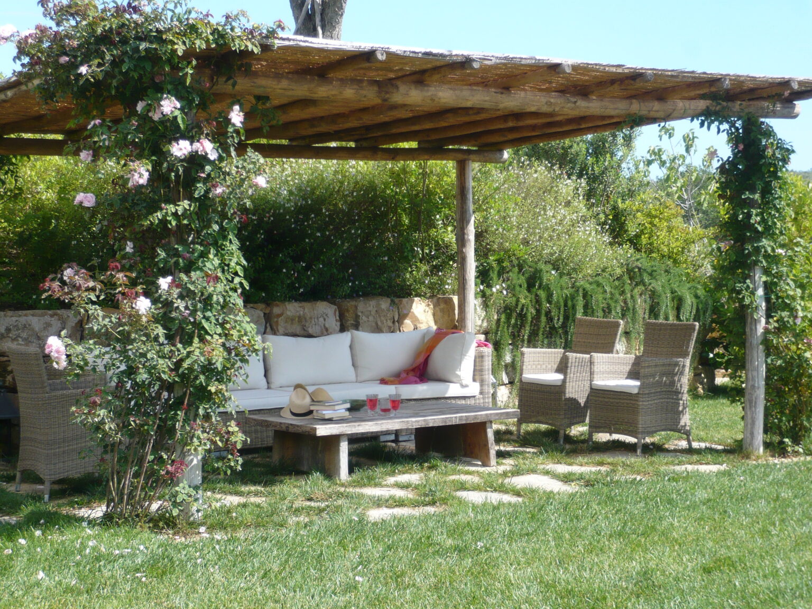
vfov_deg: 21.9
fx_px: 1572
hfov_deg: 29.0
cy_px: 304
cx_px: 406
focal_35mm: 67
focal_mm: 11.1
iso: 100
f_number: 4.5
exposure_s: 1/320
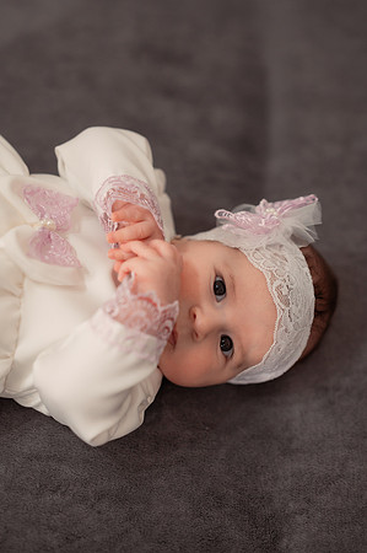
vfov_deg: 23.9
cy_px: 276
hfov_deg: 16.0
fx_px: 1303
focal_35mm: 85
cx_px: 184
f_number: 2.2
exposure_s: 1/160
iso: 1600
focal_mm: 85
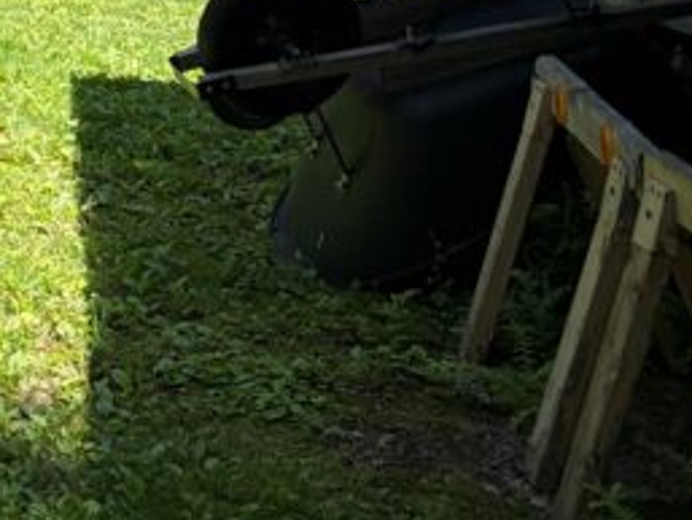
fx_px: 2160
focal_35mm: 108
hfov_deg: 16.0
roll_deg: +0.5
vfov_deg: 13.2
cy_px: -164
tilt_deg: -4.5
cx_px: -462
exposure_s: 1/1099
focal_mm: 5.96
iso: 50
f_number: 1.6
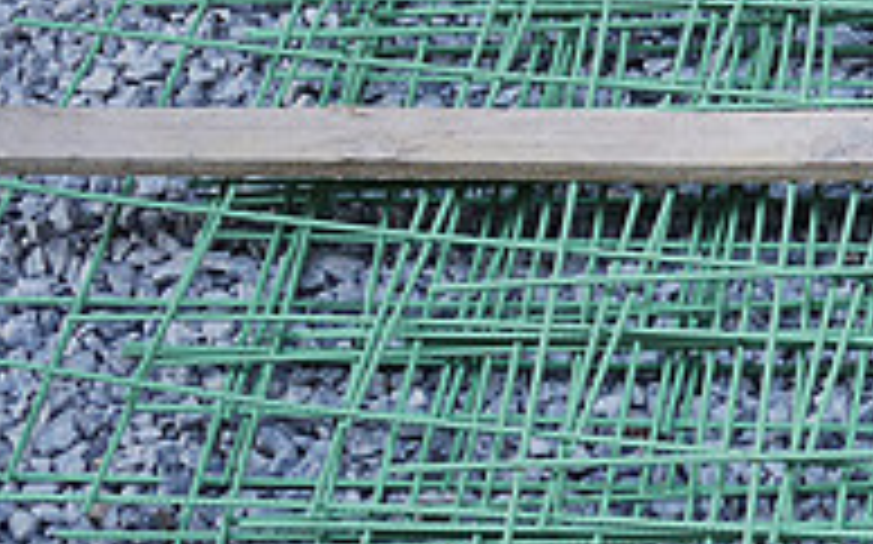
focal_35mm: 127
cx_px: 1138
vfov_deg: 10.3
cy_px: 205
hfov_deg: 15.6
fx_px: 3020
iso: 100
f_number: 2
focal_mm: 20
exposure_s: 1/125
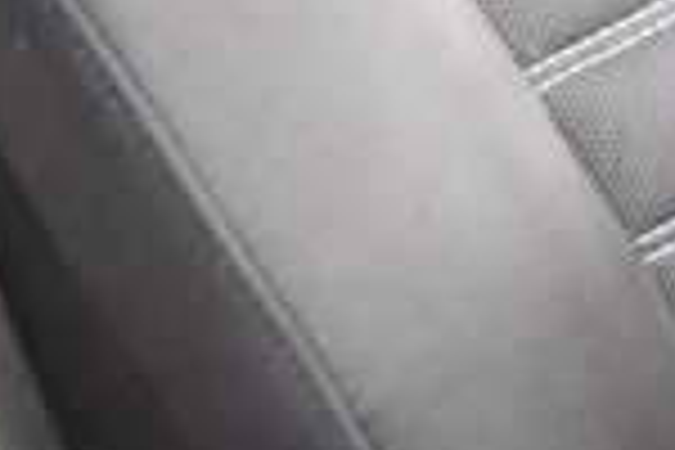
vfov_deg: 5.9
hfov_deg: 8.2
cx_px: 1737
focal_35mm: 226
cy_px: -430
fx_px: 4237
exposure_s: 1/30
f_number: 3
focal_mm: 22
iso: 9000
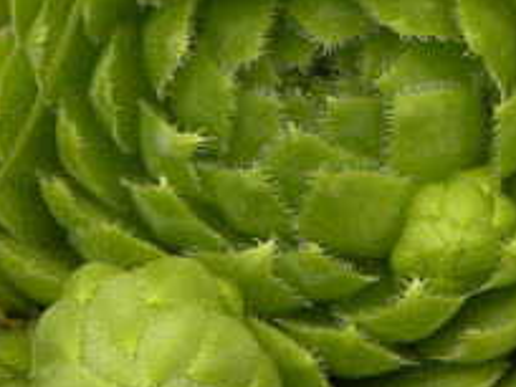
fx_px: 2683
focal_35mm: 180
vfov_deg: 8.1
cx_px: 379
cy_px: -157
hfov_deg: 11.0
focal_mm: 8.2
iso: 100
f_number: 3.2
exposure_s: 1/160
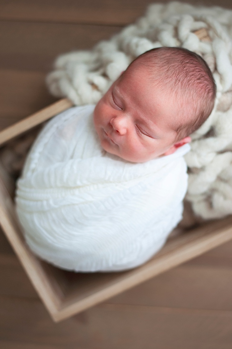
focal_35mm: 50
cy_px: 174
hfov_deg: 27.0
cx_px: 116
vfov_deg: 39.6
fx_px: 484
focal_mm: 50
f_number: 2.2
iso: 2000
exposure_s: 1/200
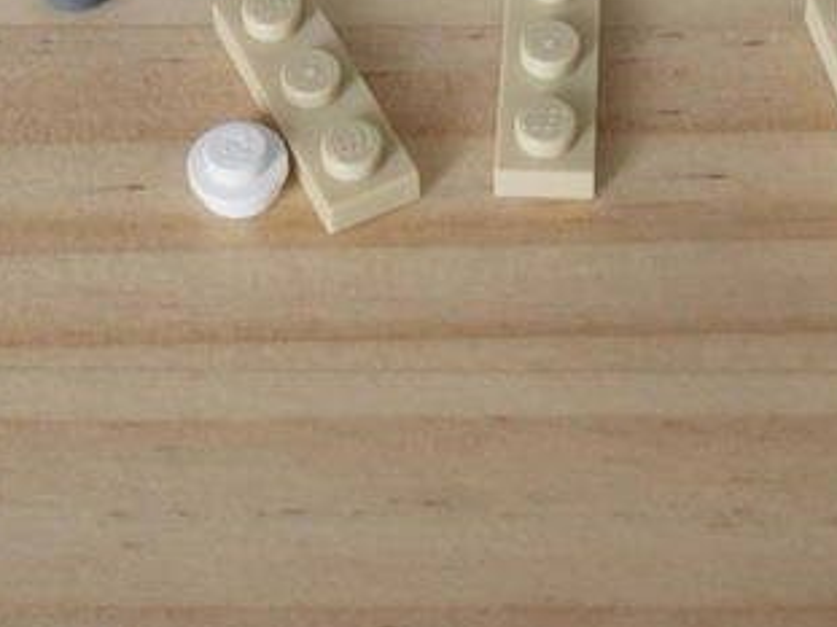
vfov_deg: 13.9
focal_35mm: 103
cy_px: -139
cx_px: 571
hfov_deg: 19.0
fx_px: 2490
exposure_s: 1/60
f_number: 13
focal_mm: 20
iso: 3200
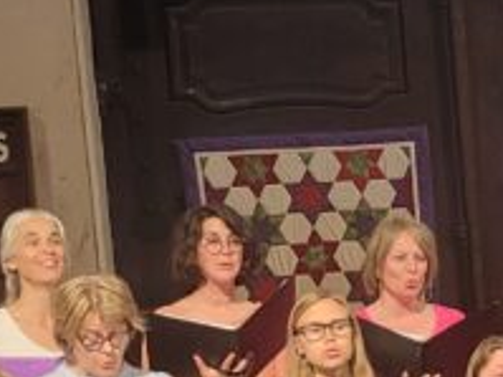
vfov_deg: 10.8
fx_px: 1946
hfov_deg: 14.1
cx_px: 670
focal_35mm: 134
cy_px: 501
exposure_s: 1/100
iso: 320
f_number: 1.8
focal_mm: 5.4
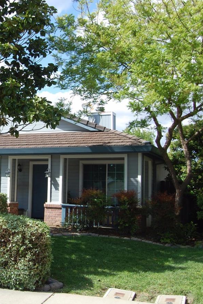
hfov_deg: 25.1
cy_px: 133
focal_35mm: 51
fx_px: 431
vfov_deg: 38.8
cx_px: -2
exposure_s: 1/250
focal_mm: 20
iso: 200
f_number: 8
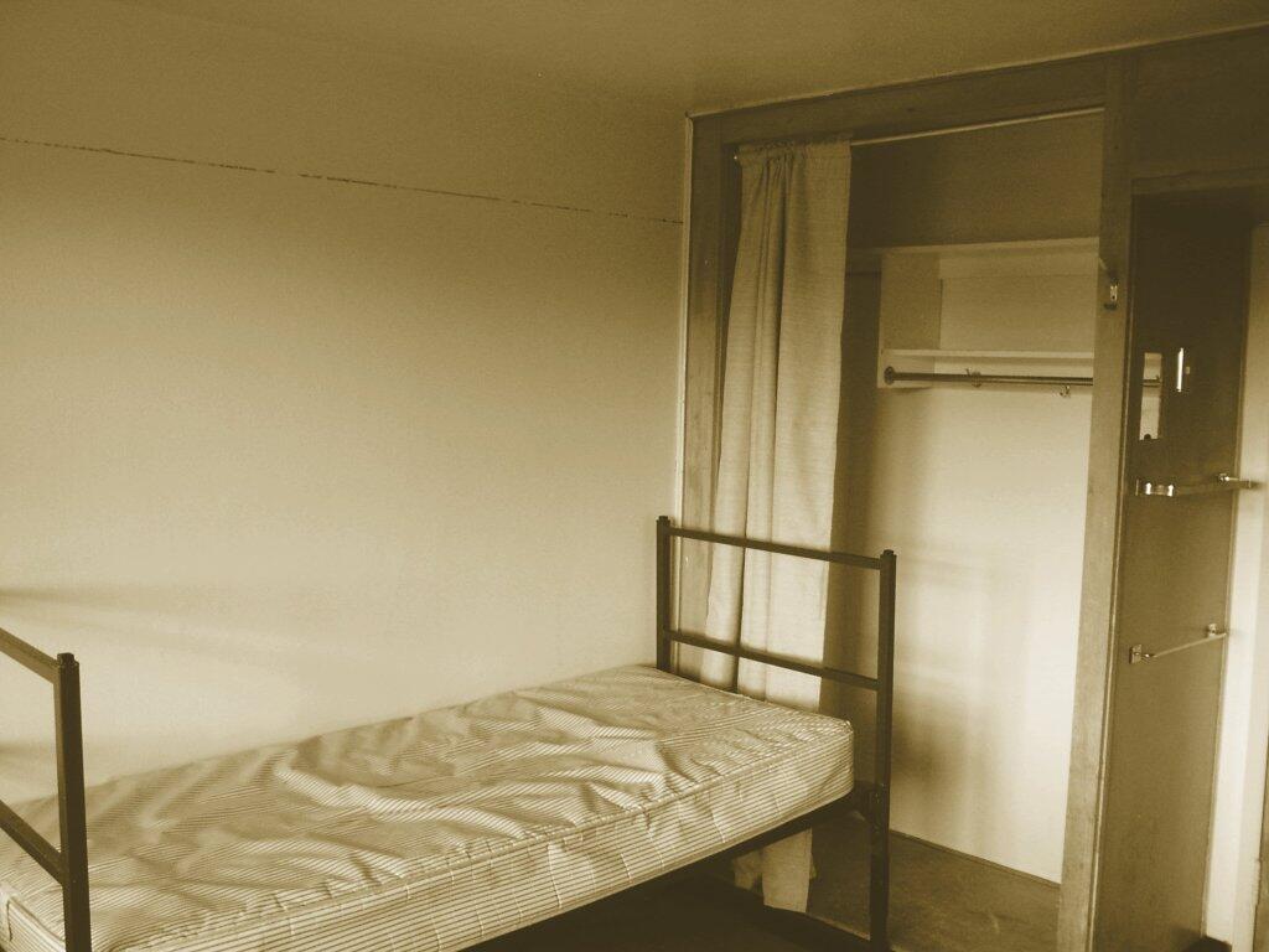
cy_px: 476
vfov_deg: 40.7
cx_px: 634
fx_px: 1283
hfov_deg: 52.6
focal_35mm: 35
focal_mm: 7.21
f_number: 3
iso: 200
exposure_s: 1/15
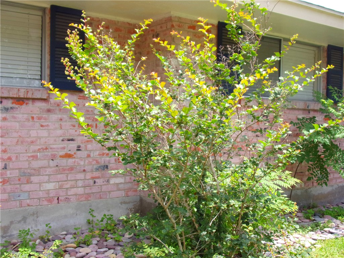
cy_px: 129
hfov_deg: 47.9
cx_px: 172
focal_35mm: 39
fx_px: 388
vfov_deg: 36.8
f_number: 3.9
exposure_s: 1/240
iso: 80
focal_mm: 7
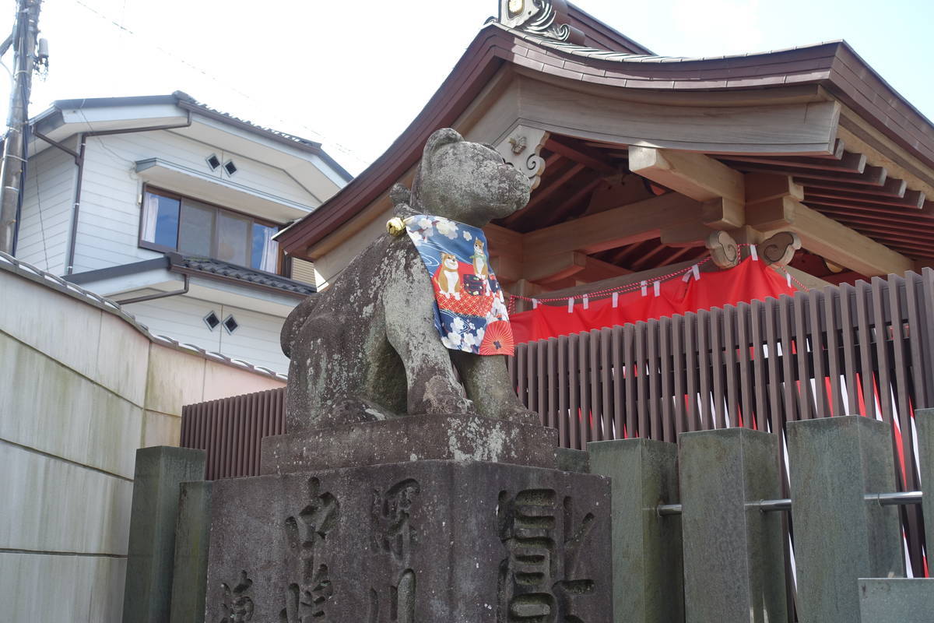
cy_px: 312
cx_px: 467
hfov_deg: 46.4
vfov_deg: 31.9
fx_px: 1090
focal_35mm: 42
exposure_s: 1/200
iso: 125
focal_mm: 15.31
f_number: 4
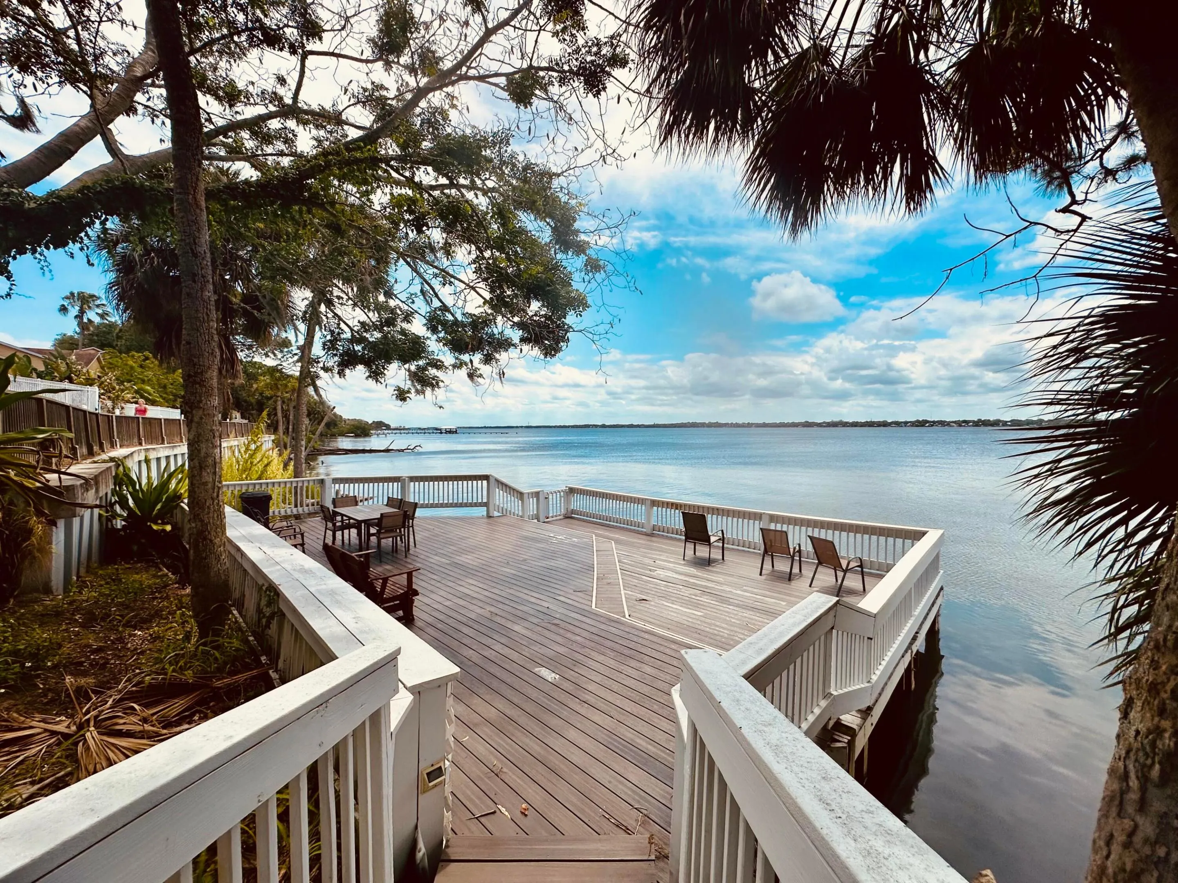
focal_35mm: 14
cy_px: 442
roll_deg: +0.1
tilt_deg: -4.3
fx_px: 476
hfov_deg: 102.1
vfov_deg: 85.7
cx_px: 589
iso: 50
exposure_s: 1/2882
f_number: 2.2
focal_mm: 2.22
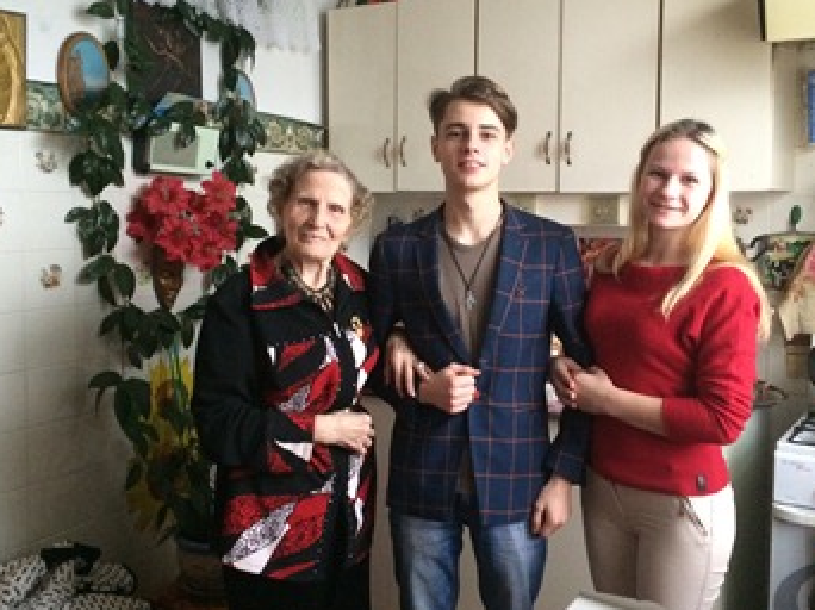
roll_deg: -0.9
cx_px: 431
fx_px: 894
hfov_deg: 49.0
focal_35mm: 38
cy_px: 281
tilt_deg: -4.3
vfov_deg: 37.7
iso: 400
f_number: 2.2
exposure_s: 1/17
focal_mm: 4.15
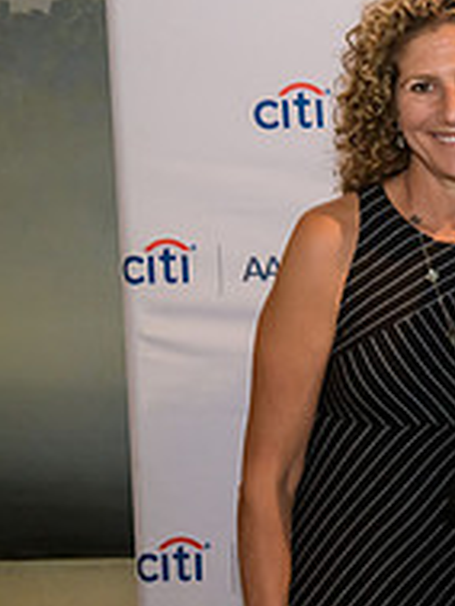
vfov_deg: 16.7
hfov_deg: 11.3
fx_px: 2066
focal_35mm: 118
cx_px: 926
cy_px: 306
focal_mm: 40
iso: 1250
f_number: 3.2
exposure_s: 1/125
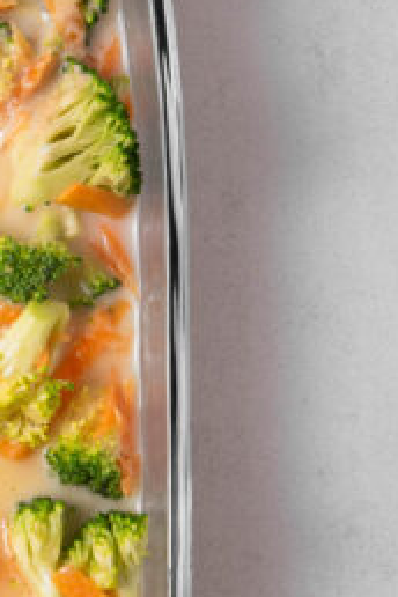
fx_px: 4046
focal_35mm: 244
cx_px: -245
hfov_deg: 5.6
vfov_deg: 8.4
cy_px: 482
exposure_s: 1/10
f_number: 10
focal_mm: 60
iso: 100
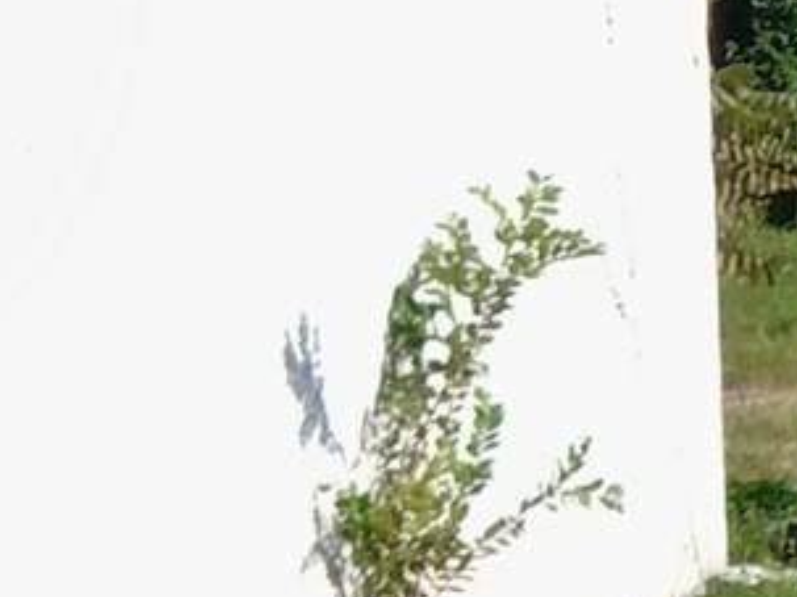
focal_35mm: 176
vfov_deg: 8.4
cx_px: 2220
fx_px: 4051
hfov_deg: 9.4
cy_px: 300
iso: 100
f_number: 2
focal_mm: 3
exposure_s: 1/726
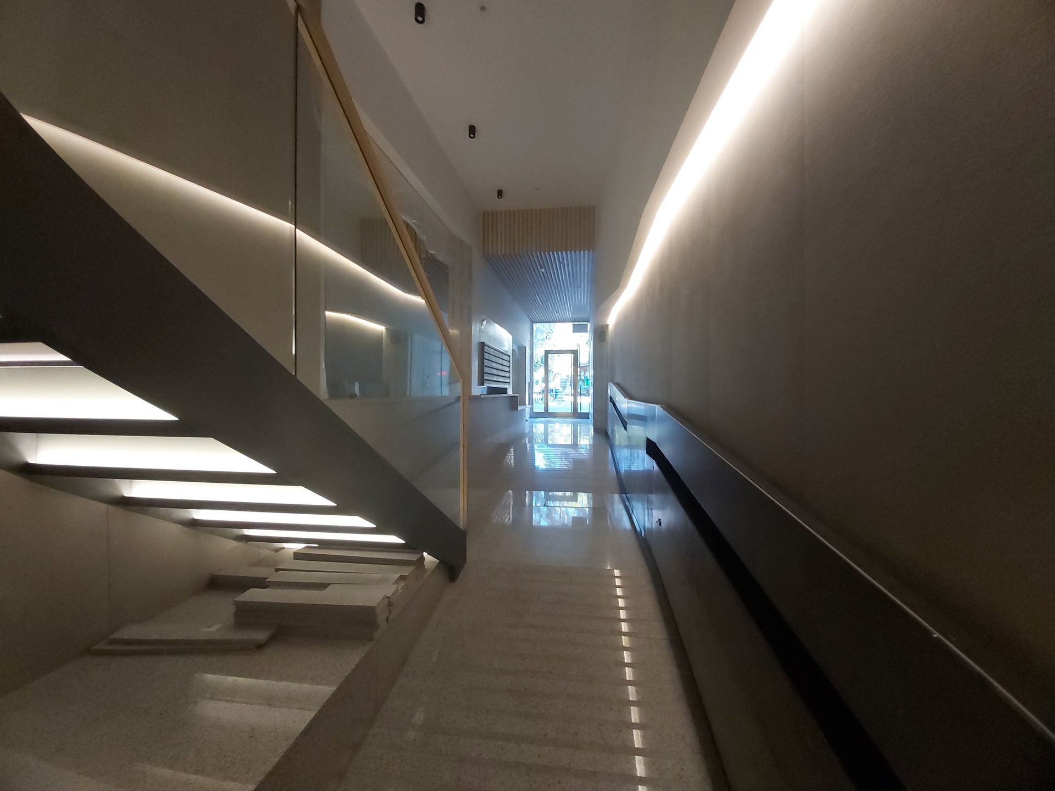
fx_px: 366
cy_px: 396
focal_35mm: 12
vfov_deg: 94.5
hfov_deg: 110.5
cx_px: 528
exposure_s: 1/33
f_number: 2.2
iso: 160
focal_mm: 1.42
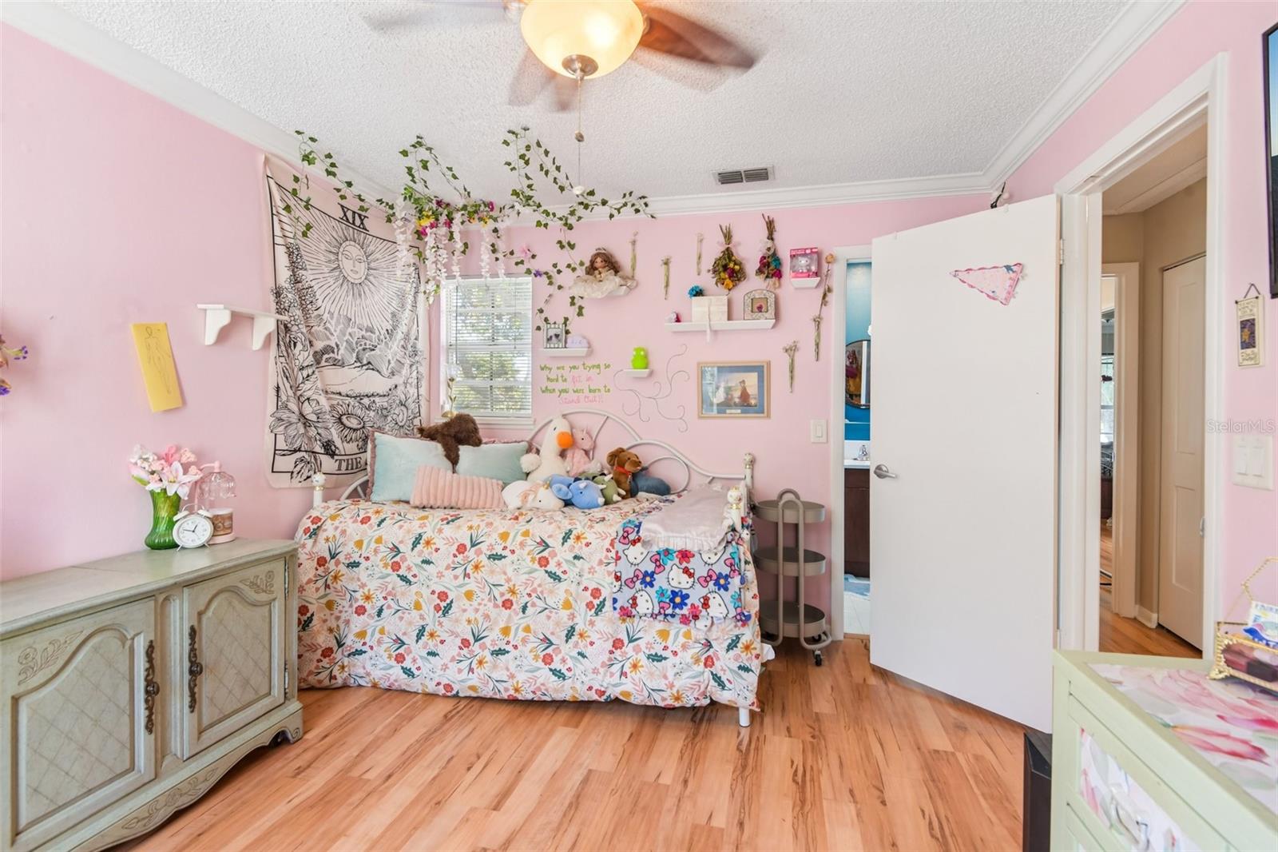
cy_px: 426
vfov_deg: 73.7
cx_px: 639
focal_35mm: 16
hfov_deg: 96.7
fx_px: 568
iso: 400
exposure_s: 1/25
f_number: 8
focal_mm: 16
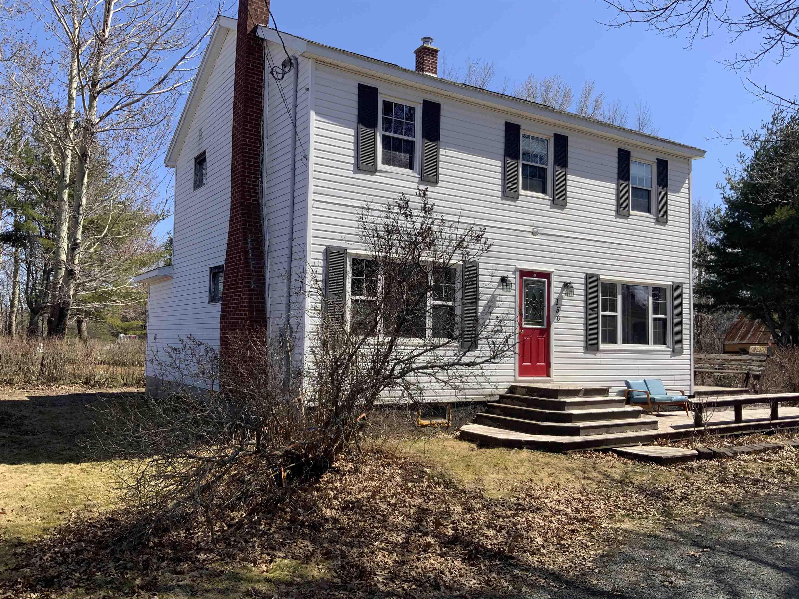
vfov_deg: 48.2
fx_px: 669
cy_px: 300
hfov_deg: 61.7
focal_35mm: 29
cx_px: 400
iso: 16
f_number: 1.8
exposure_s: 1/1577
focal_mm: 3
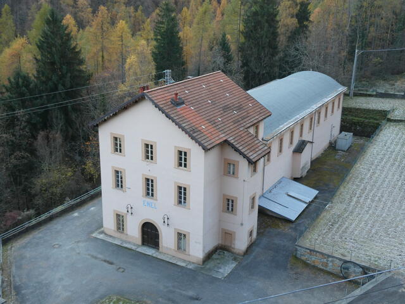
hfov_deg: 46.8
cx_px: 202
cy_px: 152
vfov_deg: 36.0
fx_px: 468
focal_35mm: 40
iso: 200
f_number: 4.5
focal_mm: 7.2
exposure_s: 1/80
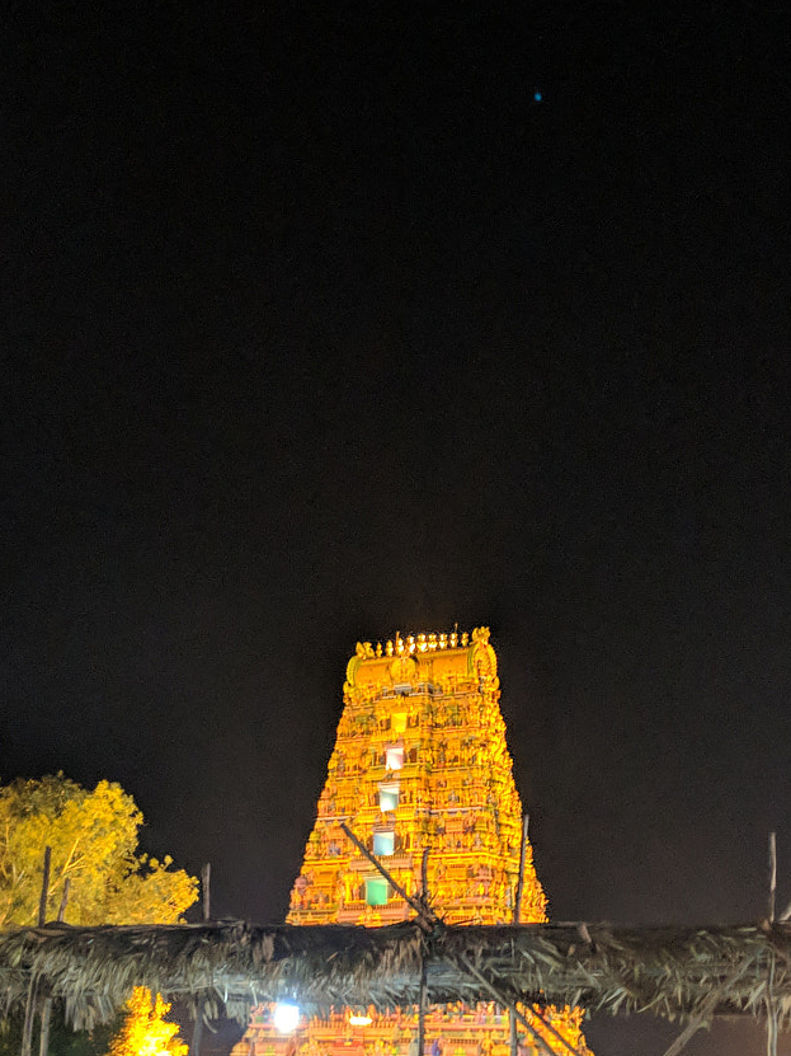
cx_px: 422
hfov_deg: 28.0
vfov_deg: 36.8
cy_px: 563
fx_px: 1585
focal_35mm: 52
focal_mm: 4.44
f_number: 1.8
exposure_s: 1/16.7
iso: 400
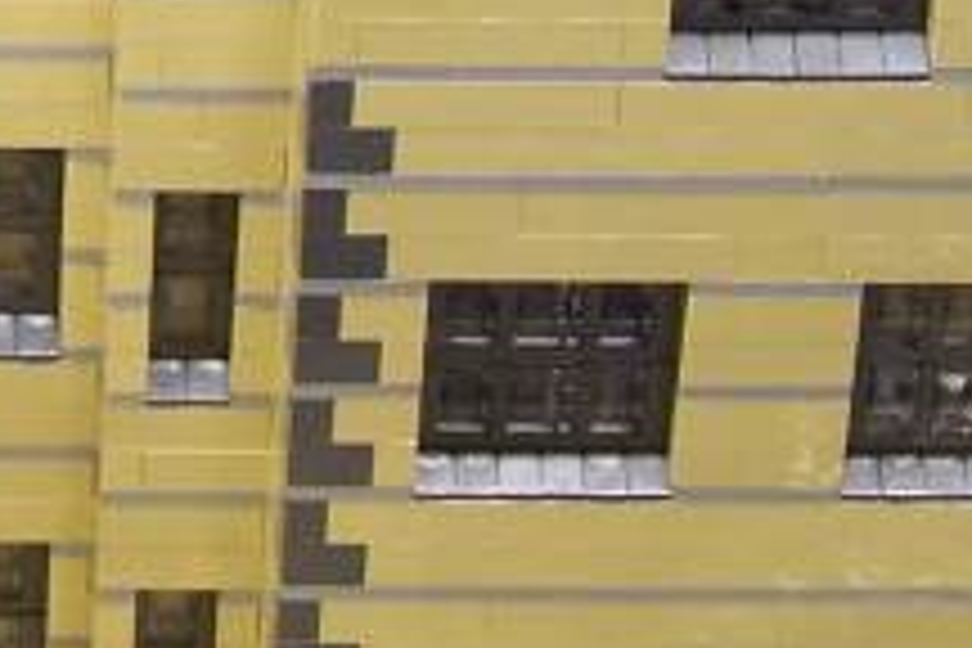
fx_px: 5724
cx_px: -418
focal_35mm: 212
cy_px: -378
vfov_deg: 6.4
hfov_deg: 9.5
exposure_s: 1/6
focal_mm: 7.1
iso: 80
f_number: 2.9
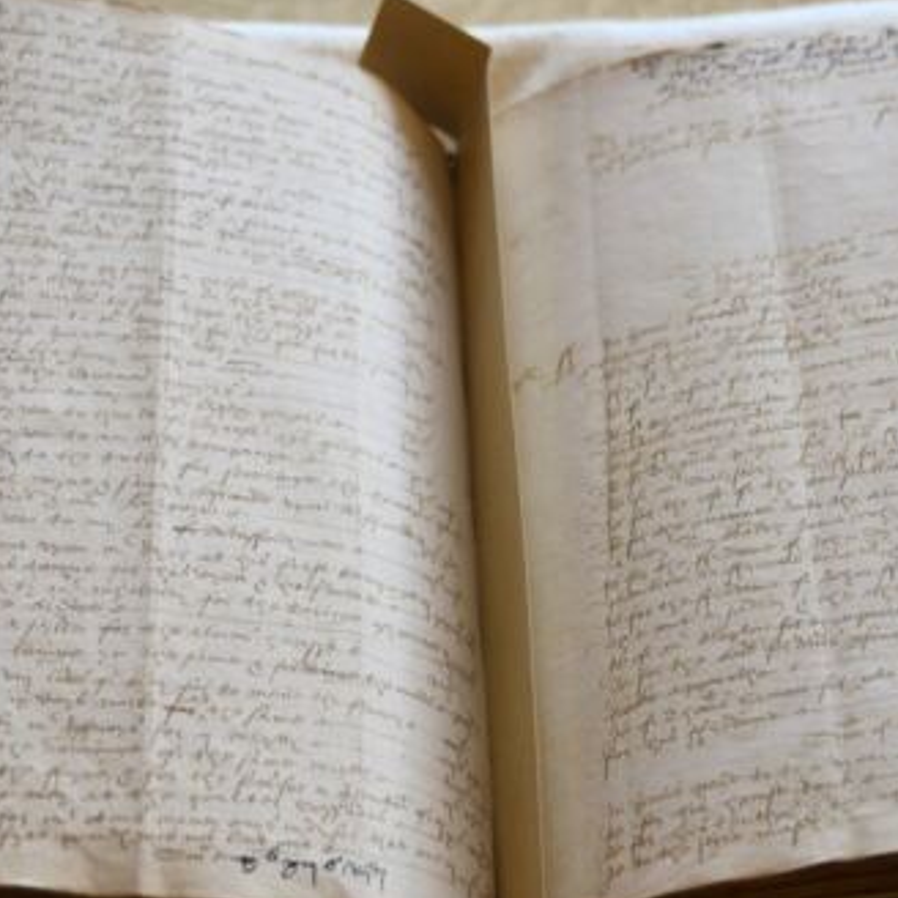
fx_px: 3493
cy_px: 461
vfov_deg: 14.7
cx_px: 537
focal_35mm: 119
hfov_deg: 14.6
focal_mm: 48
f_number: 4.5
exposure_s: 1/60
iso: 400
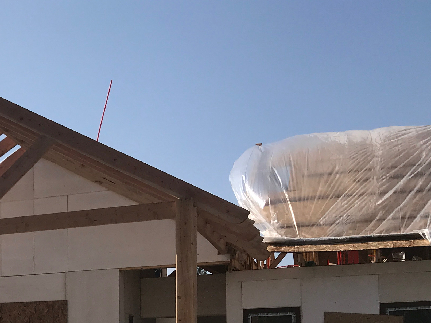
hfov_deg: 25.6
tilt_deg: +3.1
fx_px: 872
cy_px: 357
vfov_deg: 20.1
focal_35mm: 70
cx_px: -53
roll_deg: -0.2
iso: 20
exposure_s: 1/4566
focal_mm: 3.99
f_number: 1.8
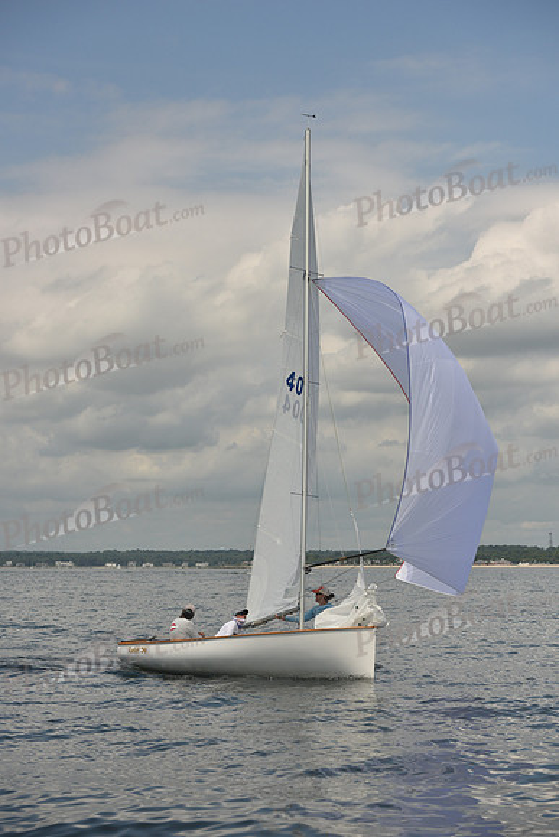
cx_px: 280
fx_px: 1629
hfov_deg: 19.5
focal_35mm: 70
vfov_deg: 28.8
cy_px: 418
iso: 250
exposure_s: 1/1250
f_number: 5.6
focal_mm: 70
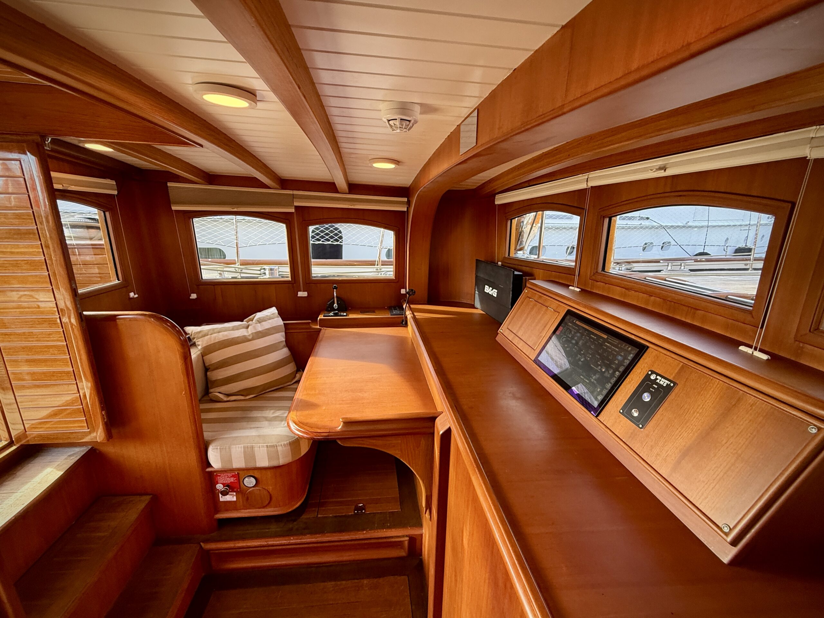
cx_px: 412
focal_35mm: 14
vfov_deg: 85.7
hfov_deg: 102.1
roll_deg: -3.0
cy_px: 309
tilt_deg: -14.2
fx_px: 333
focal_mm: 2.22
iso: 200
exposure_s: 1/99
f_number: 2.2
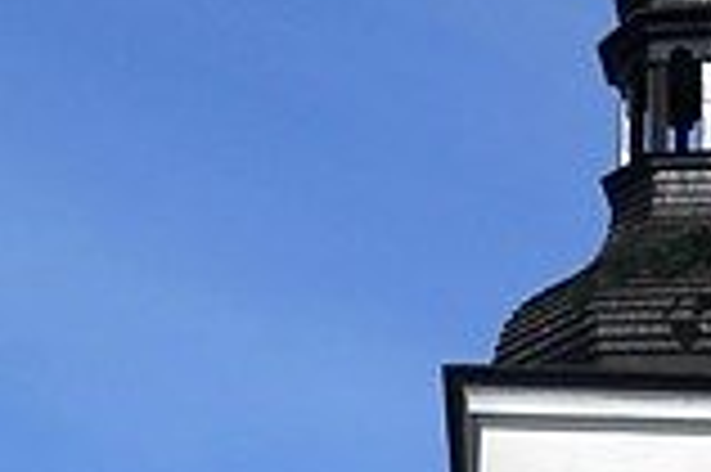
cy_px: 791
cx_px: 716
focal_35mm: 173
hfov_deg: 11.8
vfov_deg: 7.7
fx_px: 3413
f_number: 5.5
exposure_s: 1/400
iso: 80
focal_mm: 6.72
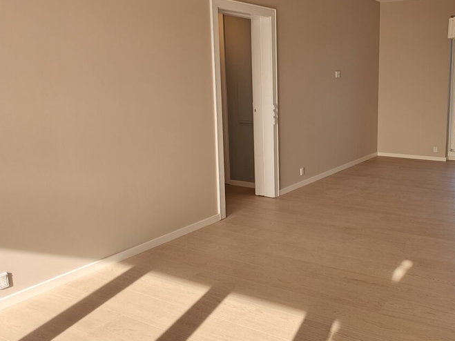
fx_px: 447
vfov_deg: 41.7
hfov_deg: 52.2
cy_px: 148
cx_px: 326
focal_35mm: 34
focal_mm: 2.59
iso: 64
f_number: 2.2
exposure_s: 1/339
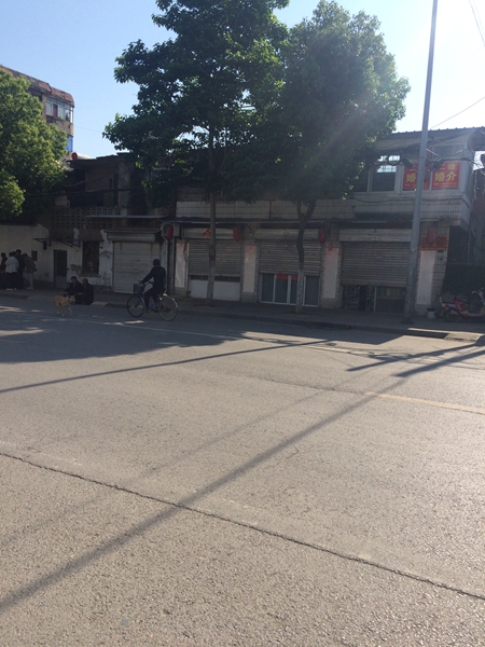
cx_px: 242
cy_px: 324
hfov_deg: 48.2
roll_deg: -3.5
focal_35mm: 29
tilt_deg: -8.0
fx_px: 542
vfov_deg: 61.7
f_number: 2.2
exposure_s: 1/2053
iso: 32
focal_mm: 4.15
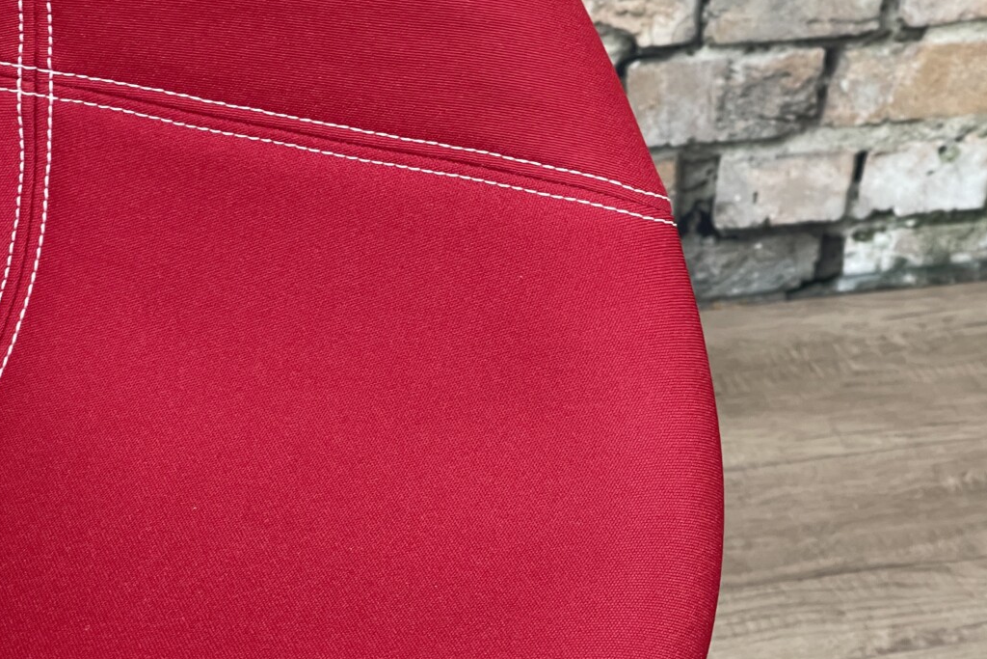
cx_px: 570
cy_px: 239
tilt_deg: -31.6
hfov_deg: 26.0
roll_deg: -5.8
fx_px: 2139
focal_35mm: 78
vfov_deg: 17.5
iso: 250
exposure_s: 1/50
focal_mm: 7.5
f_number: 2.2
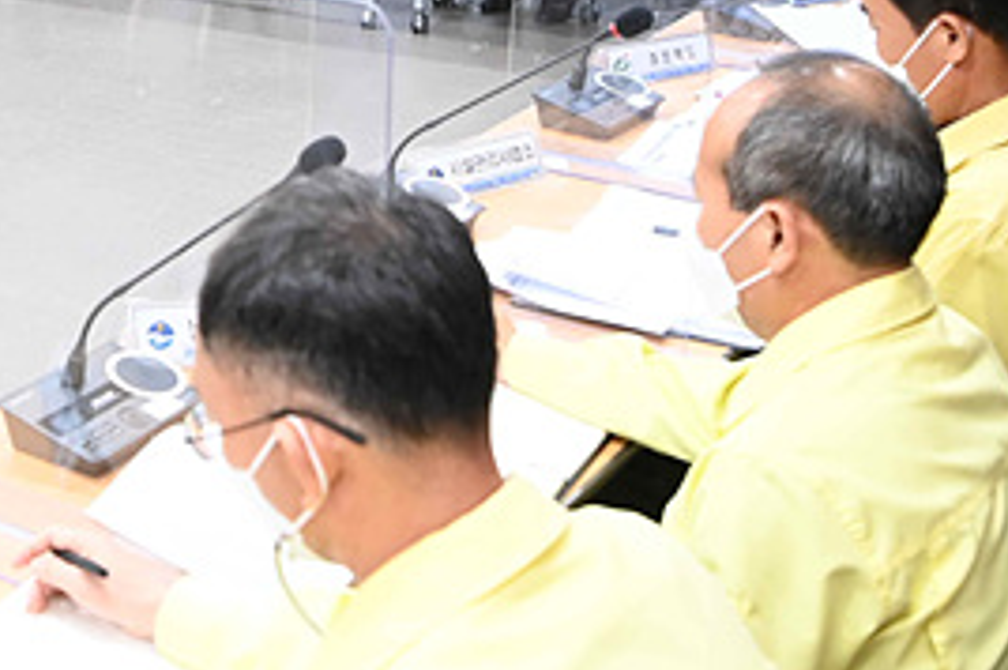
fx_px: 2069
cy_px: 60
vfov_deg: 18.1
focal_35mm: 74
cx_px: -90
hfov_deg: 25.5
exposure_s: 1/160
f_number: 4.5
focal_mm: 26
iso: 3200
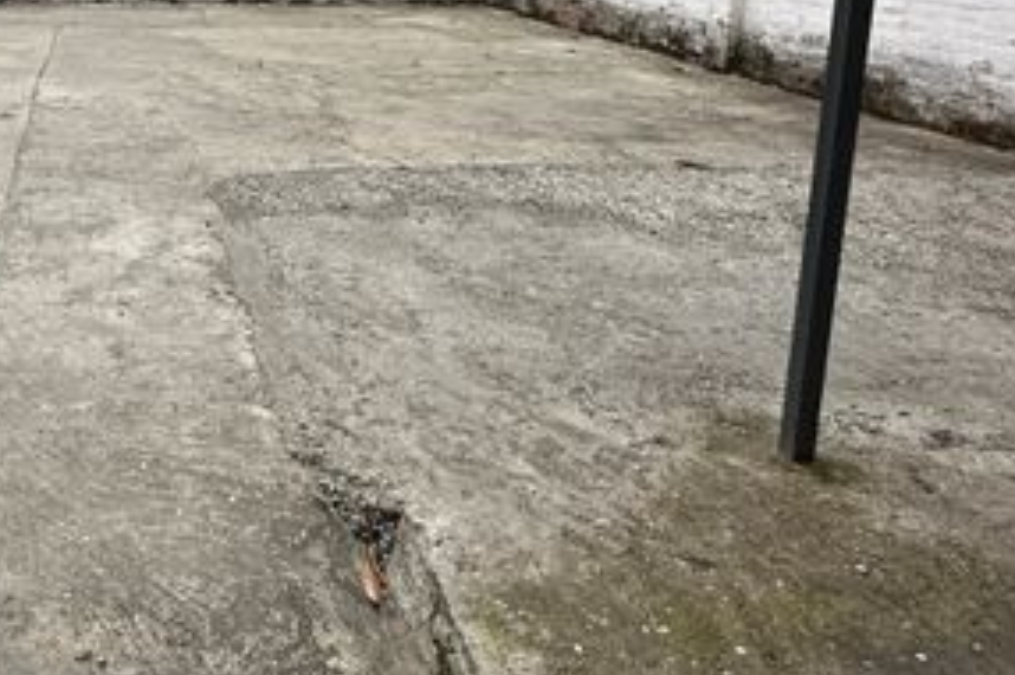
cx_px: 112
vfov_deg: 36.0
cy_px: 43
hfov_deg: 50.0
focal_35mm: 34
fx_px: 958
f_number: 2.2
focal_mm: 2.22
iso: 40
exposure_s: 1/749
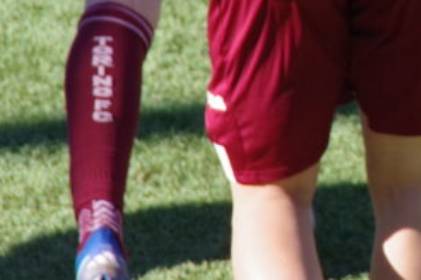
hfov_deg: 2.2
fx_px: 10823
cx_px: 615
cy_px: -50
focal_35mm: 926
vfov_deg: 1.5
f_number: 9
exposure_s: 1/1000
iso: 1600
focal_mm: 180
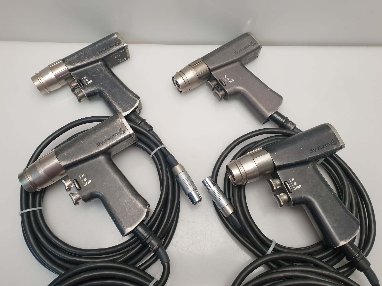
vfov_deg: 53.1
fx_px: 287
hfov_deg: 67.3
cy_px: 143
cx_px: 191
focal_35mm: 26
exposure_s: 1/50
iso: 64
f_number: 2.4
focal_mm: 4.3
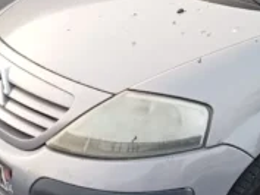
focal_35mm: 95
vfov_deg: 15.3
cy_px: -1
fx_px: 714
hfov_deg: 20.0
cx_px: 257
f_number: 2.2
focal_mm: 3.46
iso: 106
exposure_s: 1/100
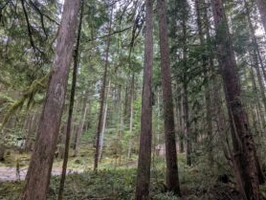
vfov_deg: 58.9
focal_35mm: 23
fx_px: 177
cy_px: 97
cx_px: 149
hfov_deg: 73.6
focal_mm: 2.35
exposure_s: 1/181
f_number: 2.2
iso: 82
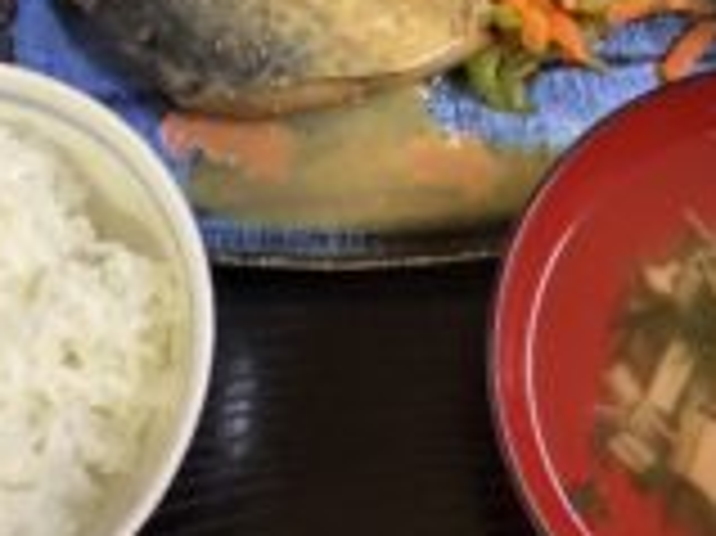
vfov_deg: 19.7
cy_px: 25
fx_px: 1509
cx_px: 358
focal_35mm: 73
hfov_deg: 26.7
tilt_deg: -70.3
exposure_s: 1/60
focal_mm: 3.3
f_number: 2.4
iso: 320
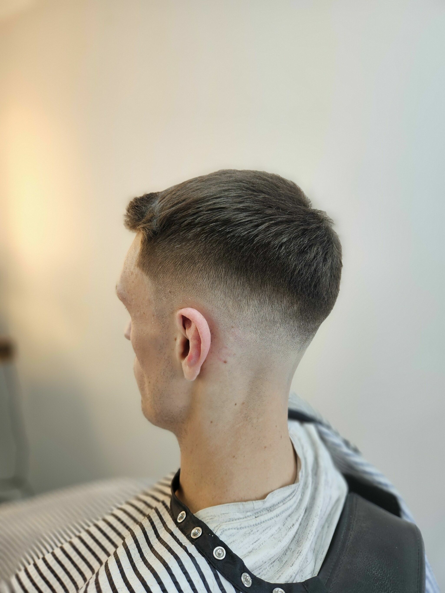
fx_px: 394
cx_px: 222
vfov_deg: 73.9
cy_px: 296
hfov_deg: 58.9
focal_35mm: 23
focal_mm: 5.4
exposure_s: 1/100
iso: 125
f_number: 1.8
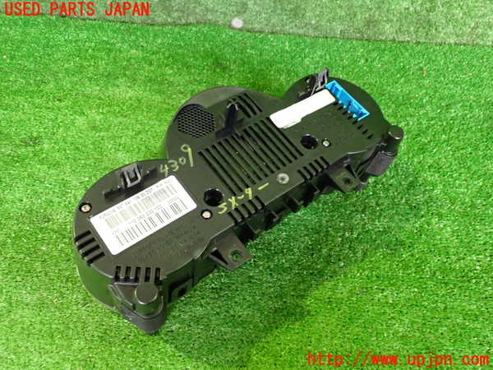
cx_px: 246
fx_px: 427
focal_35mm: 30
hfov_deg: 60.0
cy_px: 185
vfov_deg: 46.8
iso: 800
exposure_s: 1/25
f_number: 2.3
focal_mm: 5.4
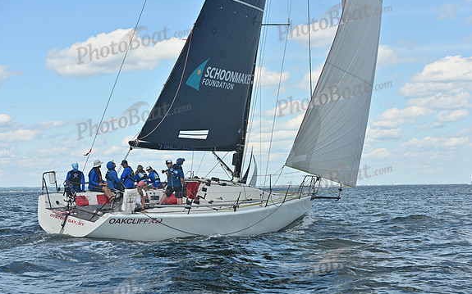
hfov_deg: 28.6
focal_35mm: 72
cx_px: 235
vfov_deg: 18.1
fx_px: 926
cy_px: 149
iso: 250
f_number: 8
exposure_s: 1/1000
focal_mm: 70
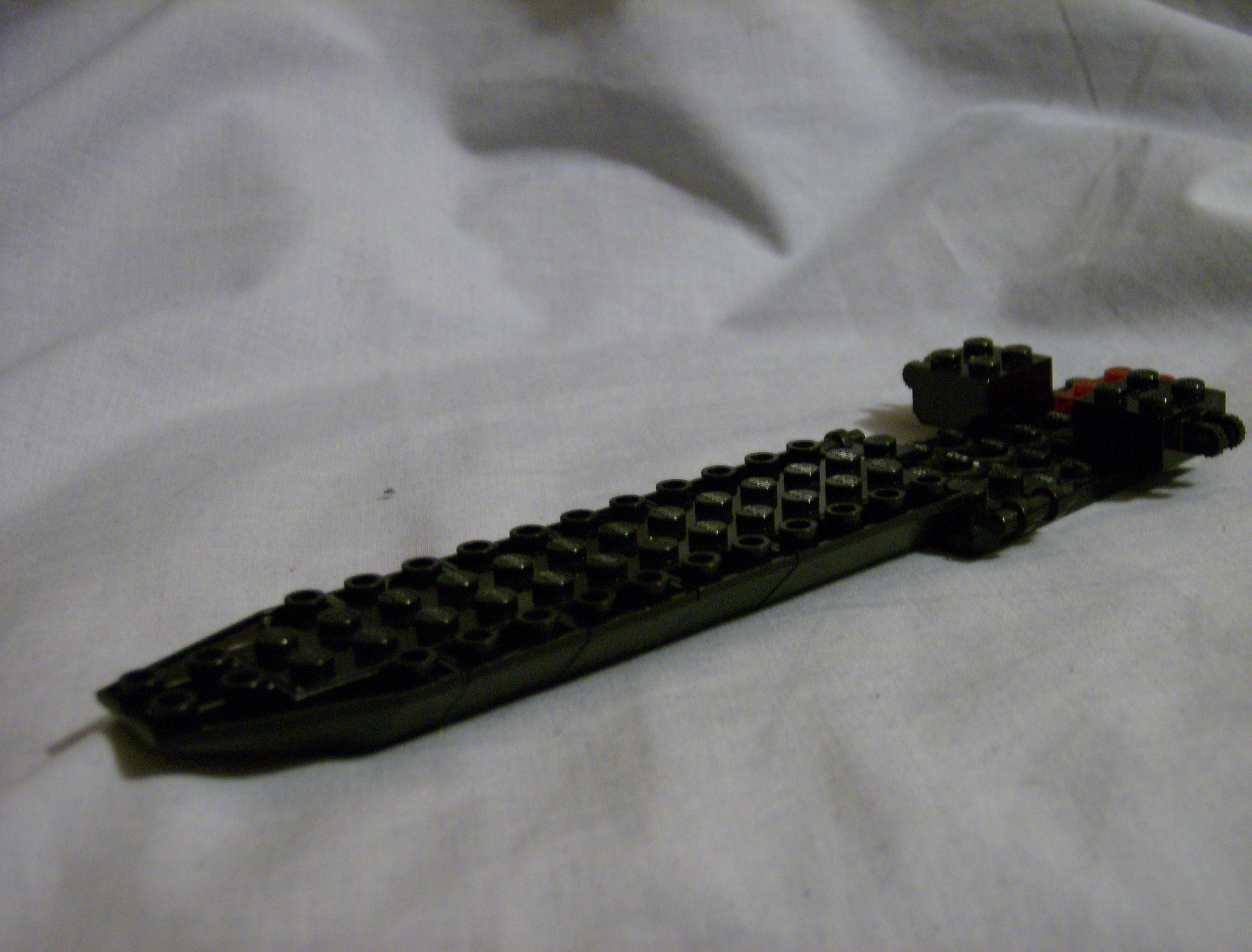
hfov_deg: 41.1
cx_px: 626
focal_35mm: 46
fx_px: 1672
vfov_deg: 31.8
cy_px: 476
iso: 200
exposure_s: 1/10.8
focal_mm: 7.7
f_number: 3.1
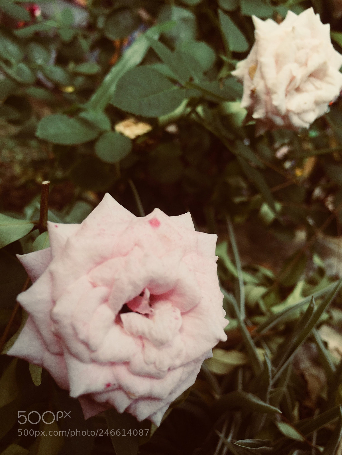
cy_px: 228
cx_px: 171
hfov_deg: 48.2
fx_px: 382
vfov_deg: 61.7
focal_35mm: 29
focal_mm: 4.15
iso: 32
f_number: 2.2
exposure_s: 1/618
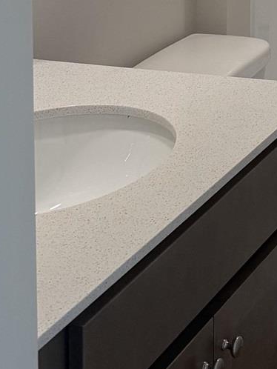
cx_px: 505
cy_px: -213
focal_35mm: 111
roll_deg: -0.9
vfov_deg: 16.0
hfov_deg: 12.2
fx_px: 1183
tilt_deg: -4.9
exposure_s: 1/120
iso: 100
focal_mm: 6.76
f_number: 1.78
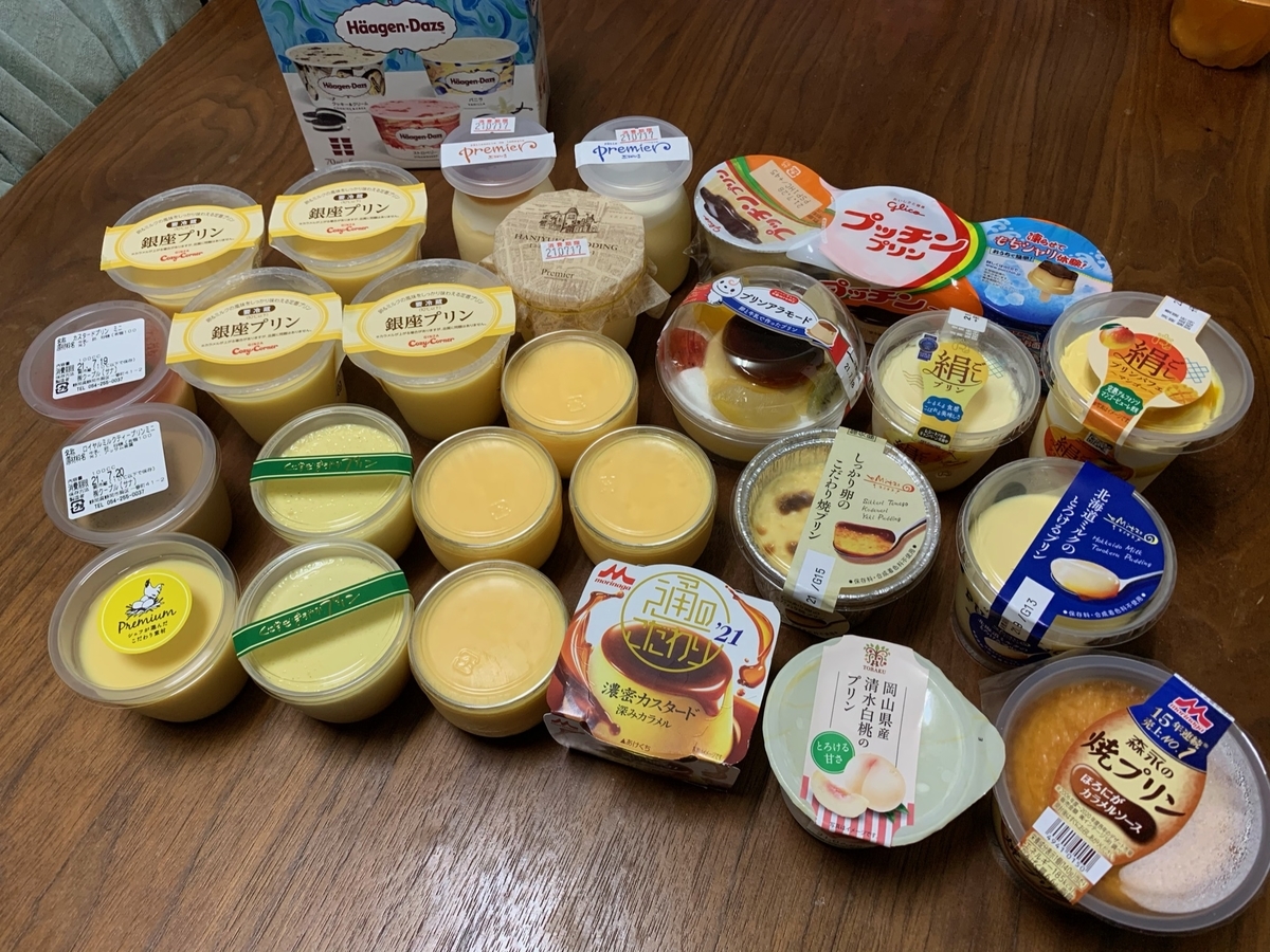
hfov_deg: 67.3
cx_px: 635
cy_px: 476
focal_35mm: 26
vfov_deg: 53.1
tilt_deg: -55.8
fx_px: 954
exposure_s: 1/60
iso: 100
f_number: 1.8
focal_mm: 4.25
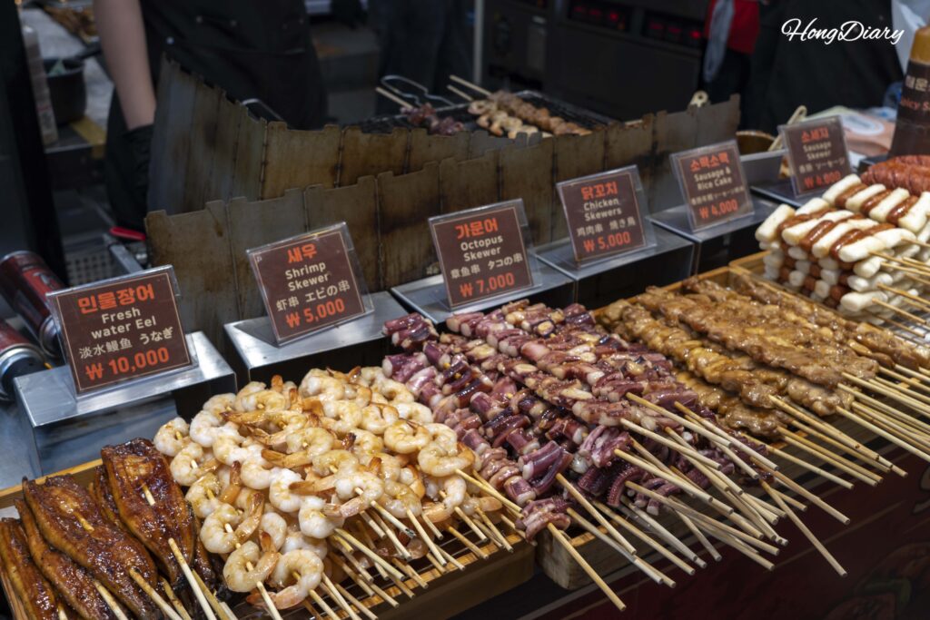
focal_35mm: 32
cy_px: 310
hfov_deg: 58.7
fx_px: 827
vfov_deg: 41.1
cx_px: 465
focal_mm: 32
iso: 200
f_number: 4.5
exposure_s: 1/60
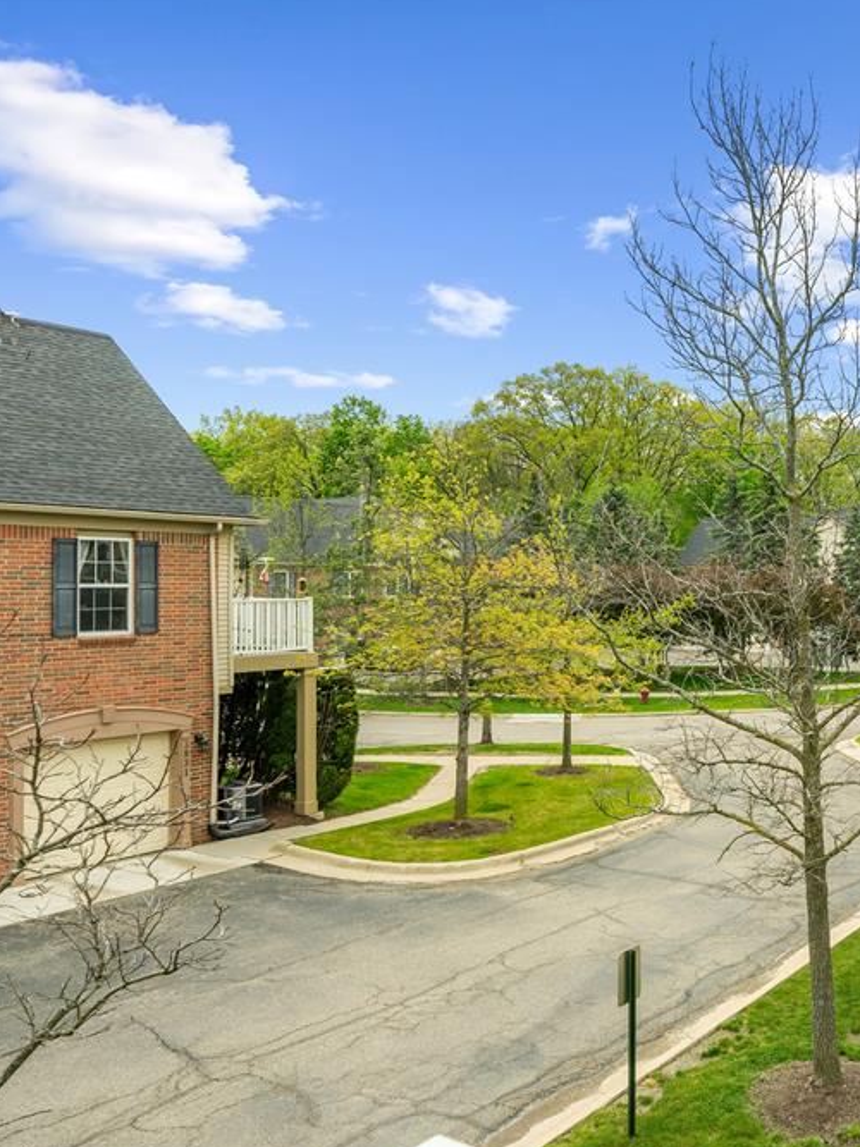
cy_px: 574
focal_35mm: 31
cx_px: 819
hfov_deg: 40.9
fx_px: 1027
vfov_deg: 58.4
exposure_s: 1/160
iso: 250
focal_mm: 21
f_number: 8
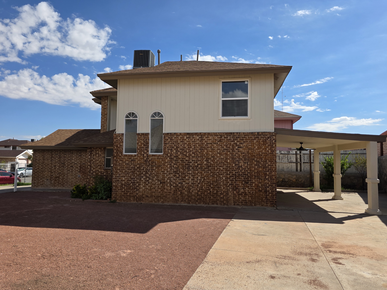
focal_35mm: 24
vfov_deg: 56.8
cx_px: 197
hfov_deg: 71.6
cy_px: 144
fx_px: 268
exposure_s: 1/7061
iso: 80
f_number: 1.7
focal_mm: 6.3
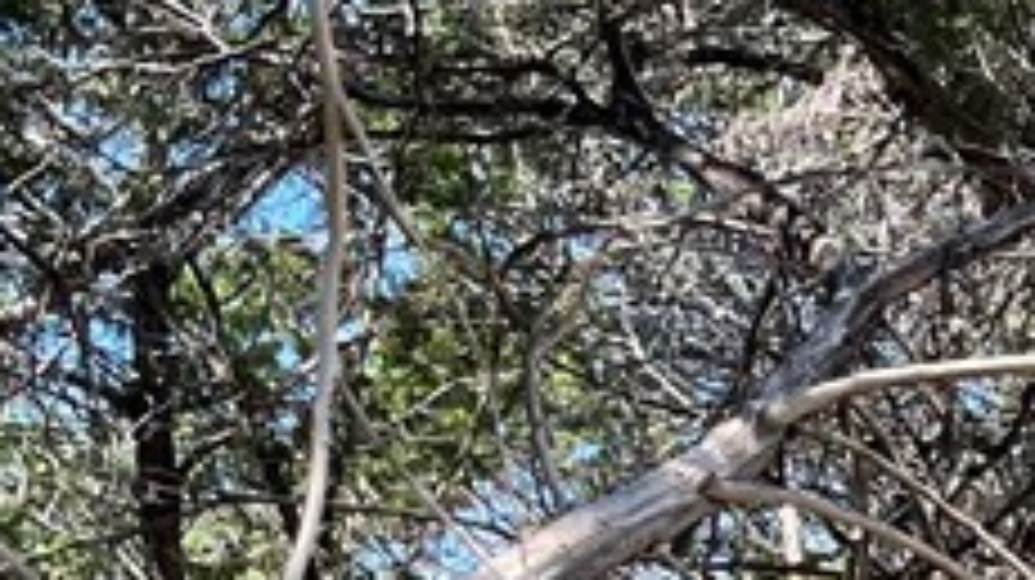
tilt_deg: -2.5
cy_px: 1371
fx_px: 3456
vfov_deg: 8.8
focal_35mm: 126
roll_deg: -0.3
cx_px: 1629
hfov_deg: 15.5
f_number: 1.6
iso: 50
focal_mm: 5.1
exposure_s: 1/649
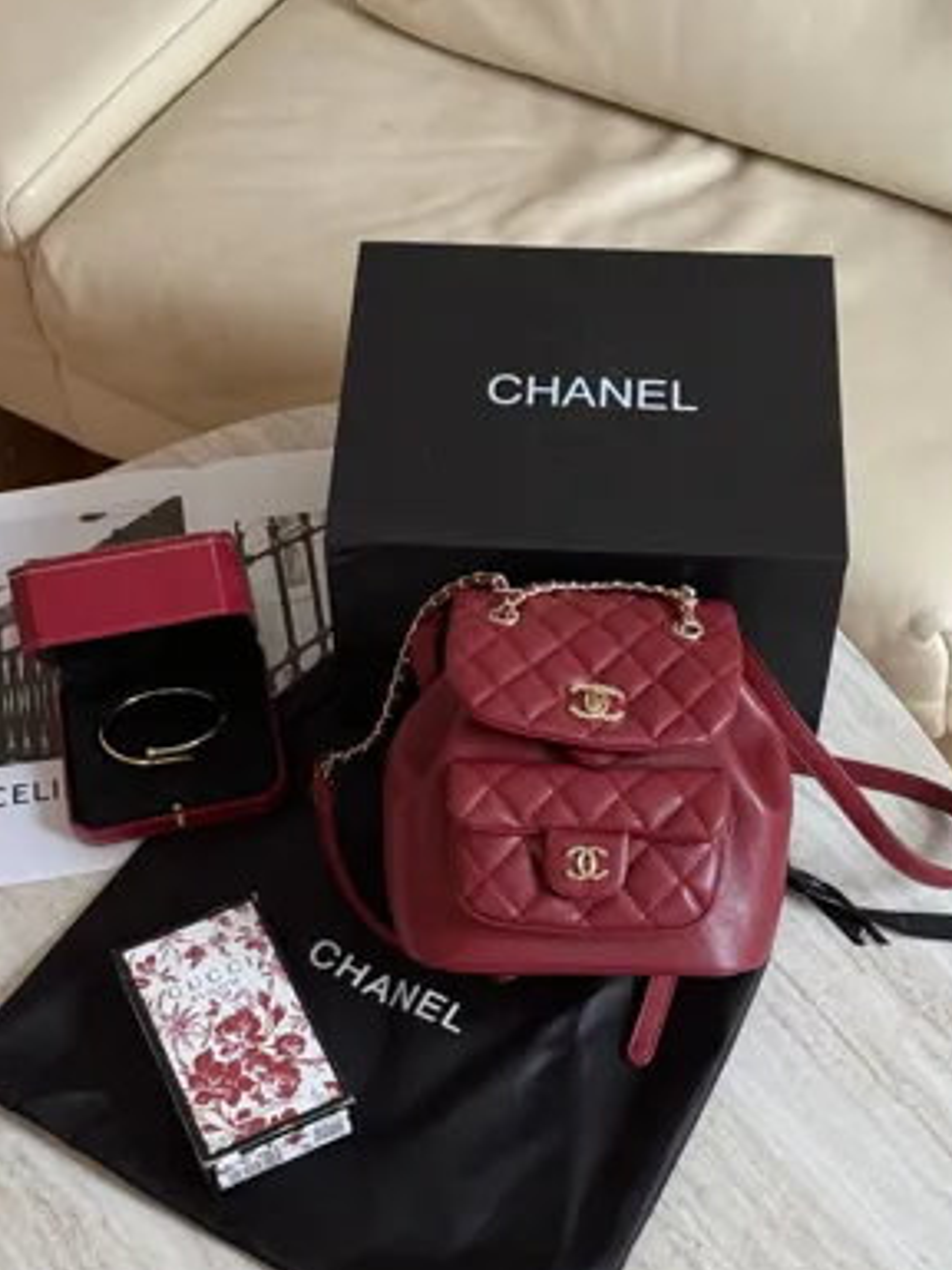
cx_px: 592
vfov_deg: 32.1
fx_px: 2200
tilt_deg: -54.0
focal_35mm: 60
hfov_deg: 24.4
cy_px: 764
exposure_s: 1/58
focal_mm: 6.76
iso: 250
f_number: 1.78
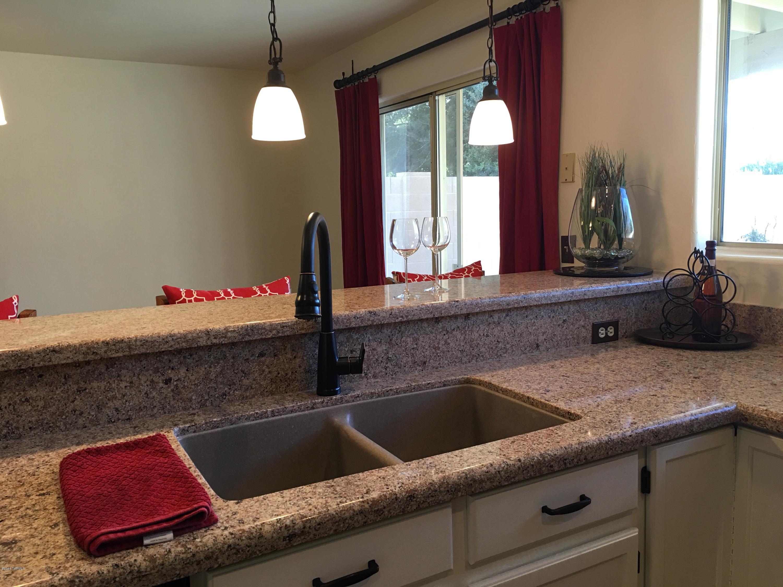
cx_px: 392
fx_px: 656
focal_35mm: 29
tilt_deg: -6.0
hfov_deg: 61.7
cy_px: 294
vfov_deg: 48.2
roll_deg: +1.5
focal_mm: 4.15
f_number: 2.2
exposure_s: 1/30
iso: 32
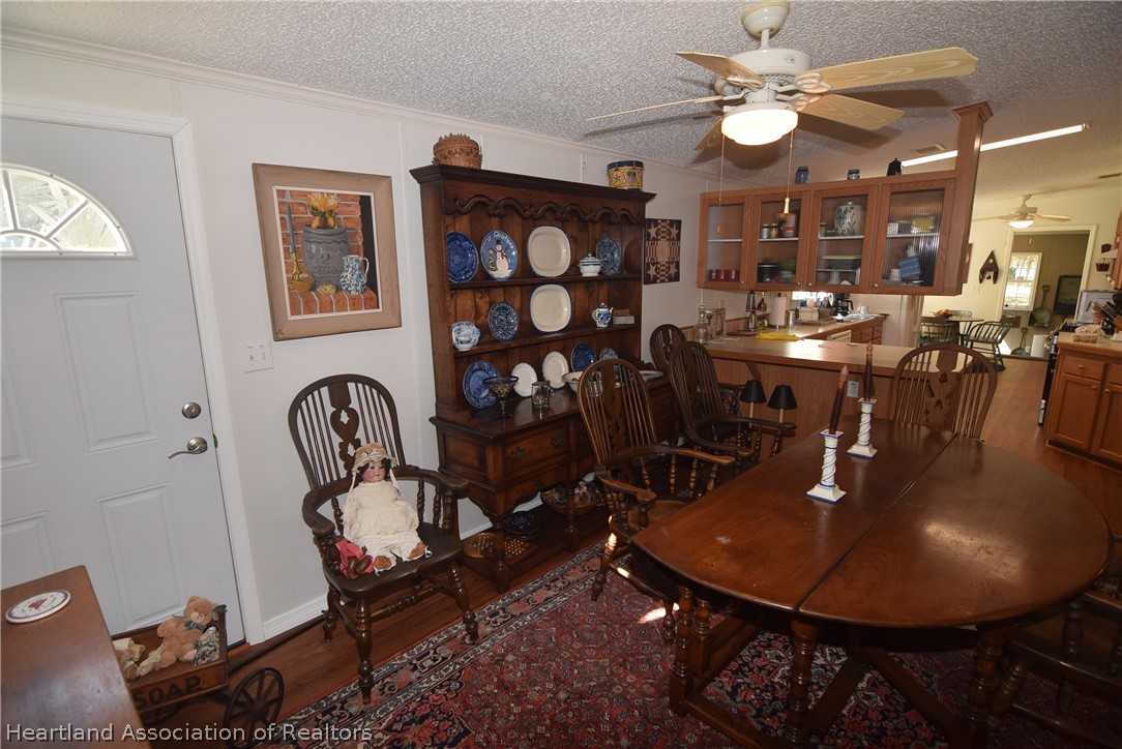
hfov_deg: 95.0
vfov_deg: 72.1
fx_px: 515
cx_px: 561
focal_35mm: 16
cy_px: 374
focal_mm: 11
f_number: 5
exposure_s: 1/60
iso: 200
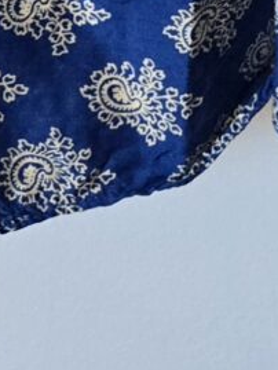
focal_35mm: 175
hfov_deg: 8.4
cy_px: -827
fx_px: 1872
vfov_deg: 8.8
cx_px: -81
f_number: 1.8
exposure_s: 1/120
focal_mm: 5.4
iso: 640
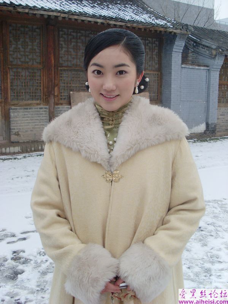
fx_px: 334
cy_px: 152
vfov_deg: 49.0
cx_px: 114
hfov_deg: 37.7
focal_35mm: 38
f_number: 7.7
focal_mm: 6.3
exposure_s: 1/60
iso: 80
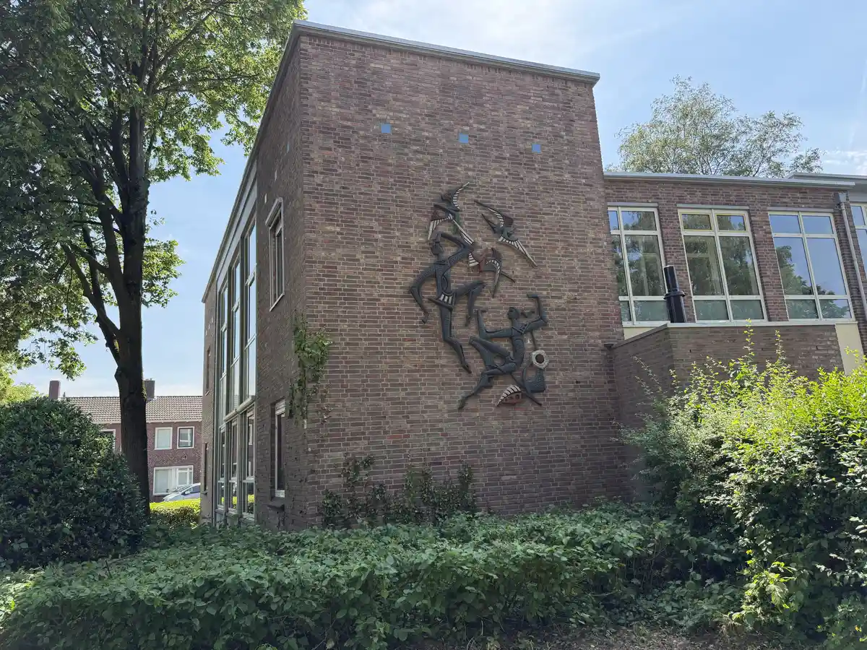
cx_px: 434
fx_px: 601
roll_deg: +3.7
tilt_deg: +11.9
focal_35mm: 24
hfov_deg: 71.6
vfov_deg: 56.8
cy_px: 325
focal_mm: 6.76
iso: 100
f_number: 1.78
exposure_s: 1/1493
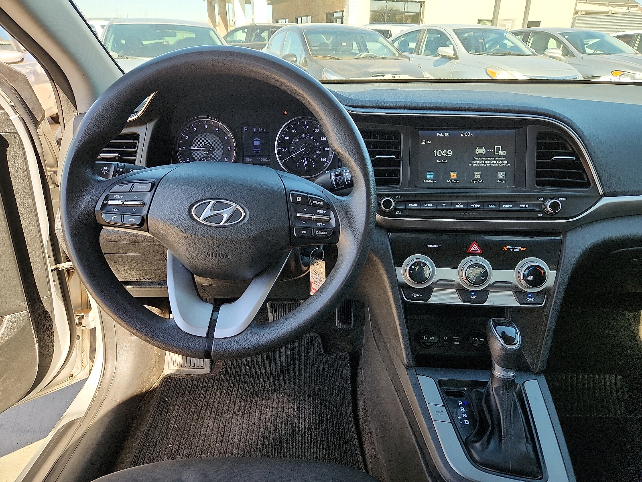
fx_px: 427
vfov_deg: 58.9
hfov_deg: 73.9
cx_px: 321
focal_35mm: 23
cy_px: 241
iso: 59
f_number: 1.8
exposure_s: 1/119
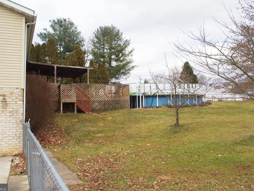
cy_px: 97
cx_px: 121
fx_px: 249
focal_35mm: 34
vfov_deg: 41.8
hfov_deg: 53.9
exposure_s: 1/45
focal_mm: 21.25
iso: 200
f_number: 5.6
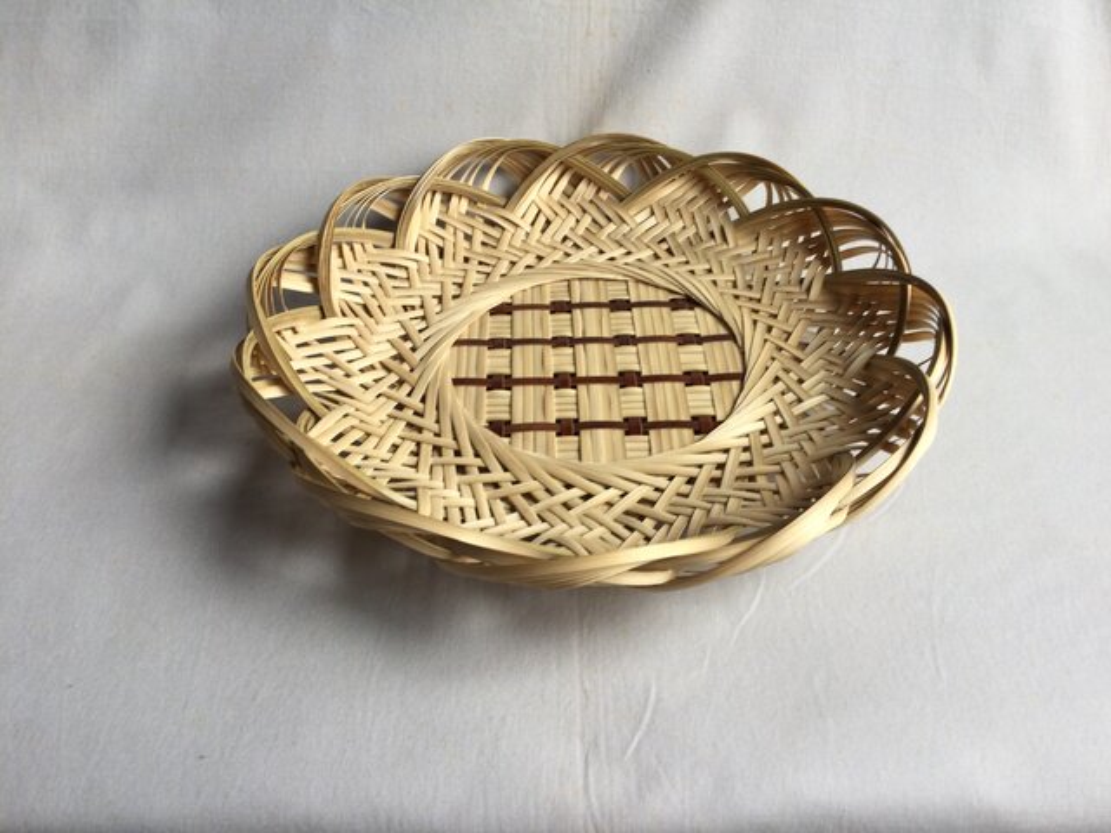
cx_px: 556
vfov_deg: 45.4
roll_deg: +2.2
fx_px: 995
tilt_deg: -43.5
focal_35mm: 31
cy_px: 416
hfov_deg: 58.4
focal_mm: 3.3
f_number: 2.4
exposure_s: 1/60
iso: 25
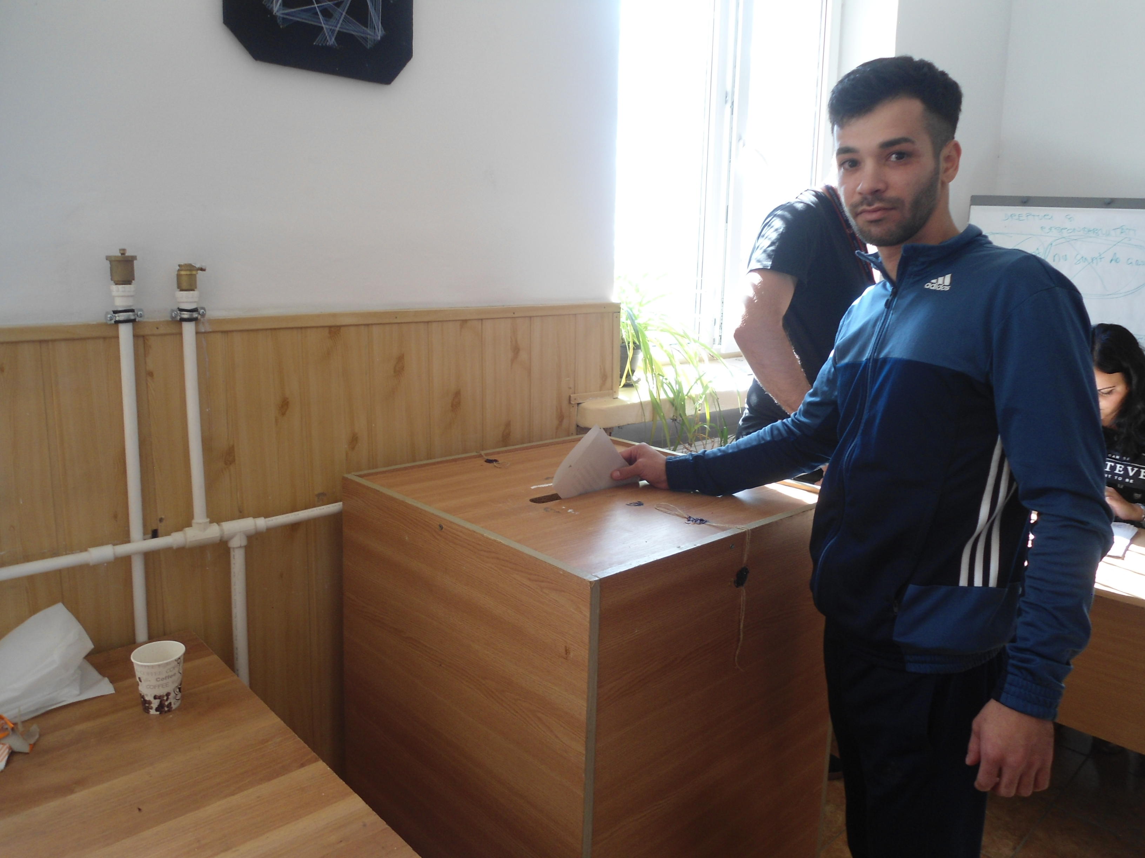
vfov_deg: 53.1
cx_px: 572
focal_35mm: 26
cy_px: 429
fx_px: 860
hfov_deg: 67.3
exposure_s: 1/30
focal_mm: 4.7
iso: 80
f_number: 2.8
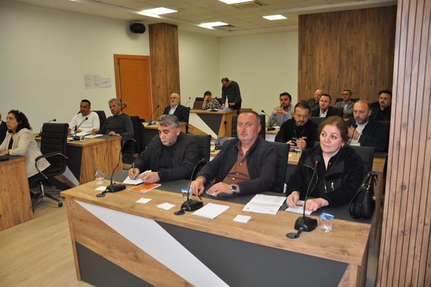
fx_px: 323
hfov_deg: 67.4
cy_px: 144
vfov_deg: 47.8
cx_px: 216
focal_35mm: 27
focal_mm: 18
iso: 640
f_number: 4
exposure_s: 1/60
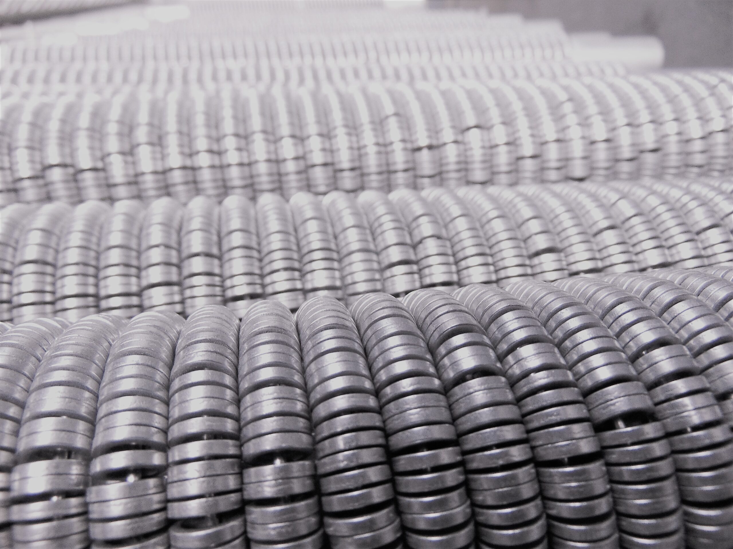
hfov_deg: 69.4
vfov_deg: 54.9
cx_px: 366
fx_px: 529
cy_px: 274
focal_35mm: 25
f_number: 3
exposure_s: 1/80
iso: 80
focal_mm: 4.5
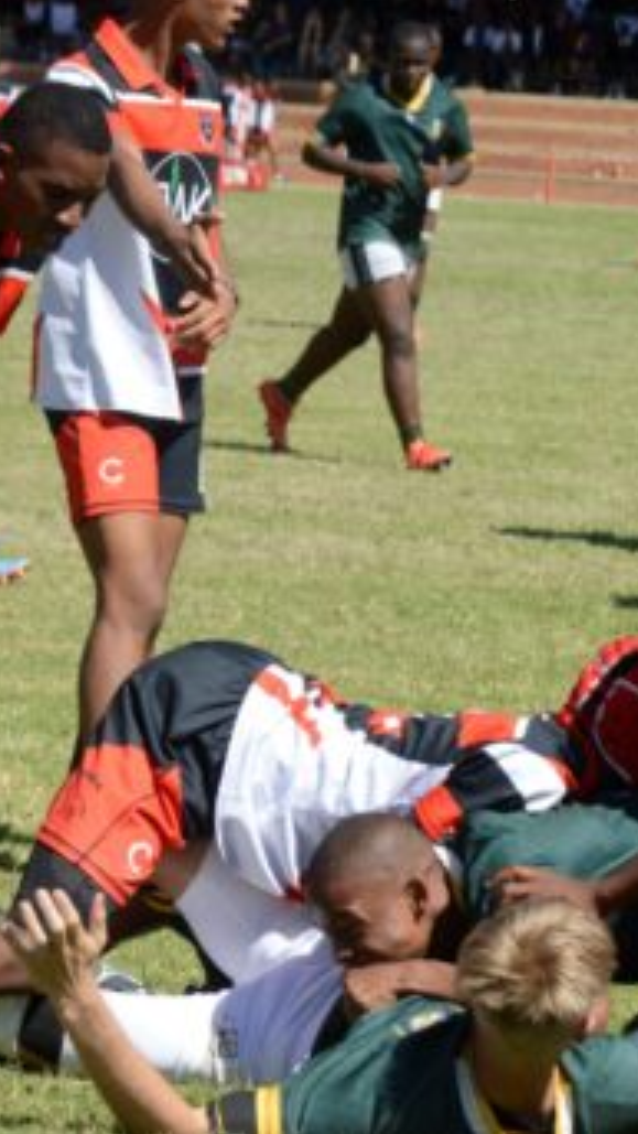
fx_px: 5863
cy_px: 565
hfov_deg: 6.2
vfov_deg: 11.0
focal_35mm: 195
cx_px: 145
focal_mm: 82
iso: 800
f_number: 9
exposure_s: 1/2000
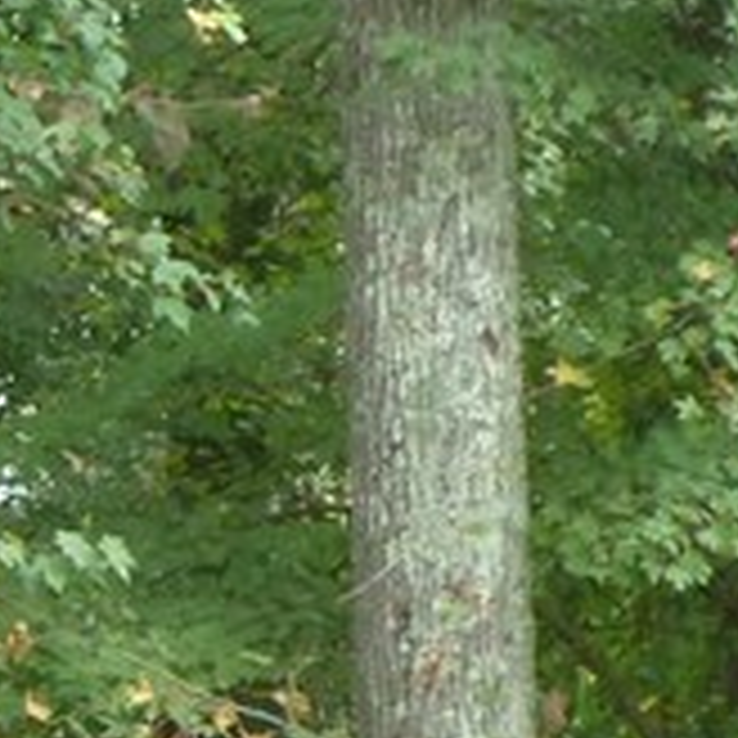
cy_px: 1534
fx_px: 6923
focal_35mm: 287
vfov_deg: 5.9
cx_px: -1215
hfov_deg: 5.8
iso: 250
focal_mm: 9.4
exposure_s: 1/60
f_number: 4.3
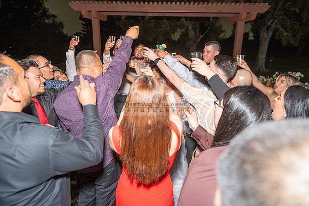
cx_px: 154
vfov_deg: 53.2
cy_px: 103
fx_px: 206
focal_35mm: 24
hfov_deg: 73.7
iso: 800
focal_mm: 24
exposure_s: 1/160
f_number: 3.5
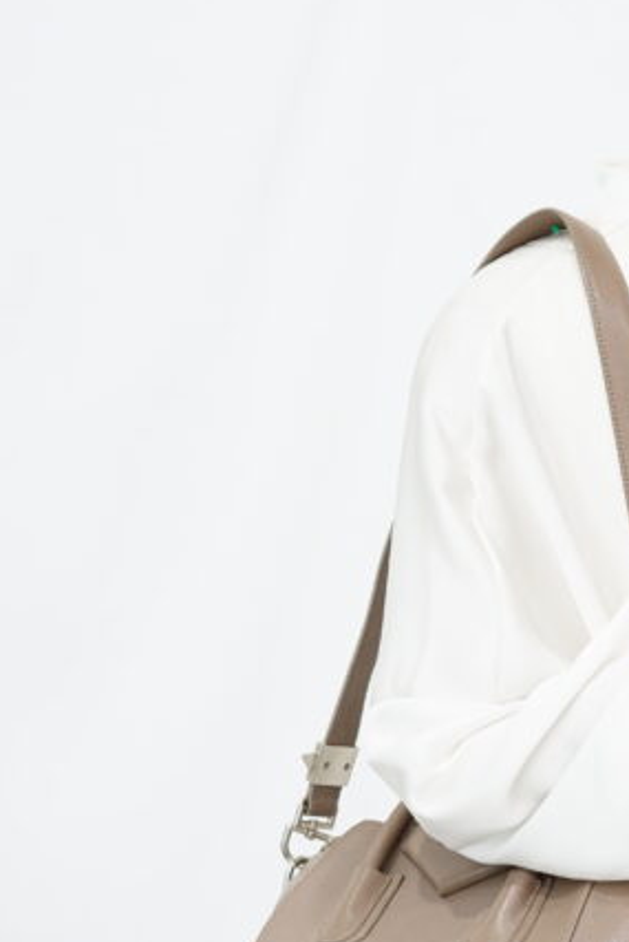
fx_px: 3142
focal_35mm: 120
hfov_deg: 11.2
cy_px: 799
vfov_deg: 16.9
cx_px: 747
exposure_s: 1/13
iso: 640
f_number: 5
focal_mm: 50
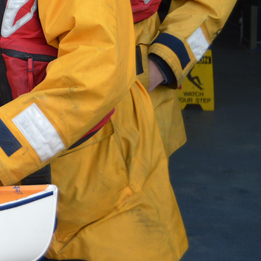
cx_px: -164
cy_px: -26
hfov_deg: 12.6
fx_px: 1109
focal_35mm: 130
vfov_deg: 13.2
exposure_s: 1/125
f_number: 5.6
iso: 320
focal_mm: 30
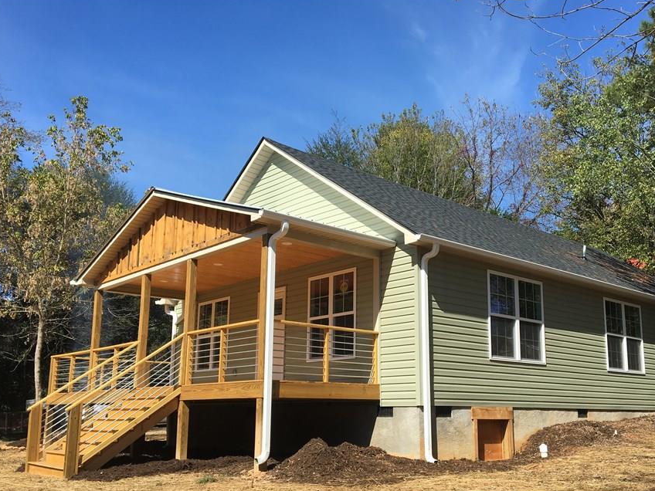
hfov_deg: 52.5
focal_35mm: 35
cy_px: 290
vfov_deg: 40.6
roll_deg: -0.4
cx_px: 372
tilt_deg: +11.1
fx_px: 662
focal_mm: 4.15
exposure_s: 1/1261
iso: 25
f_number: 2.2
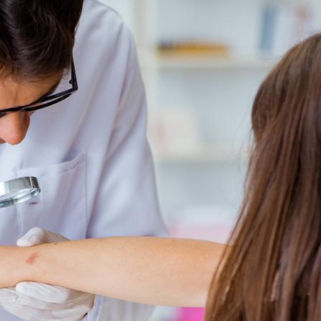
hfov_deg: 9.7
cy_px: 195
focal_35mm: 180
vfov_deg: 9.7
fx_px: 1888
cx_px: 93
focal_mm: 105
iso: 100
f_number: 5
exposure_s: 1/100
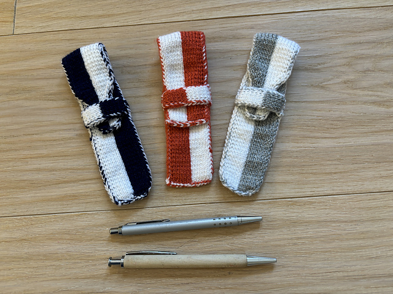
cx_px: 196
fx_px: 295
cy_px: 147
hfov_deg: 67.3
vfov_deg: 53.0
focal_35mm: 26
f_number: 1.6
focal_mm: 5.96
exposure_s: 1/50
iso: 64
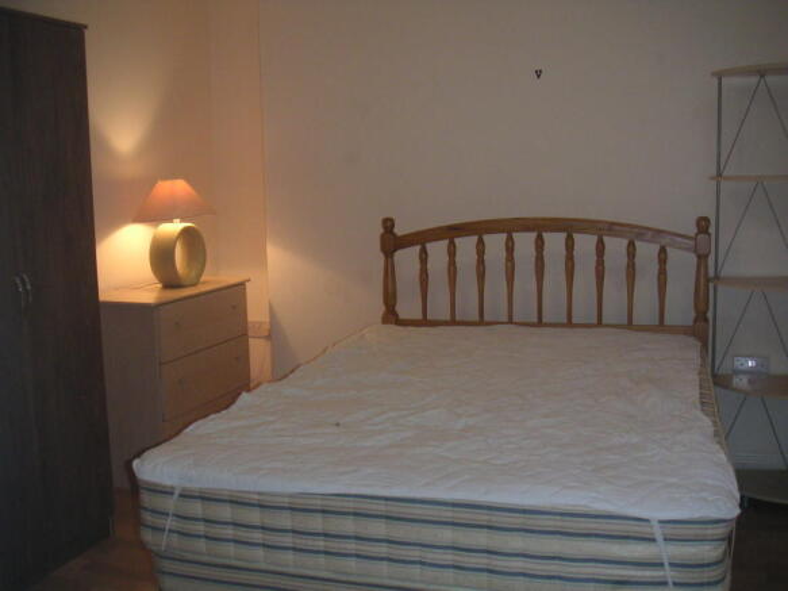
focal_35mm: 38
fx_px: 865
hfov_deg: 49.0
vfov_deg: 37.7
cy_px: 296
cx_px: 394
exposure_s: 1/45
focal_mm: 6
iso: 160
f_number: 2.8
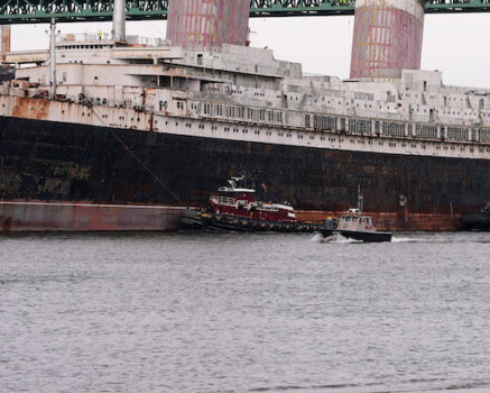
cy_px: 72
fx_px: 3990
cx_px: 277
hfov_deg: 7.0
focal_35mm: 275
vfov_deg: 5.6
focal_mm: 125
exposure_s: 1/4000
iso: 160
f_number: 2.8
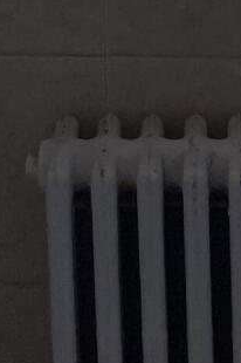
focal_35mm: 168
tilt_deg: -8.5
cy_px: -397
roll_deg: +2.0
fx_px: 1691
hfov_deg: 8.1
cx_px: 41
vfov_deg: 11.0
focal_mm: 5.1
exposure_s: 1/717
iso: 32
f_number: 1.6
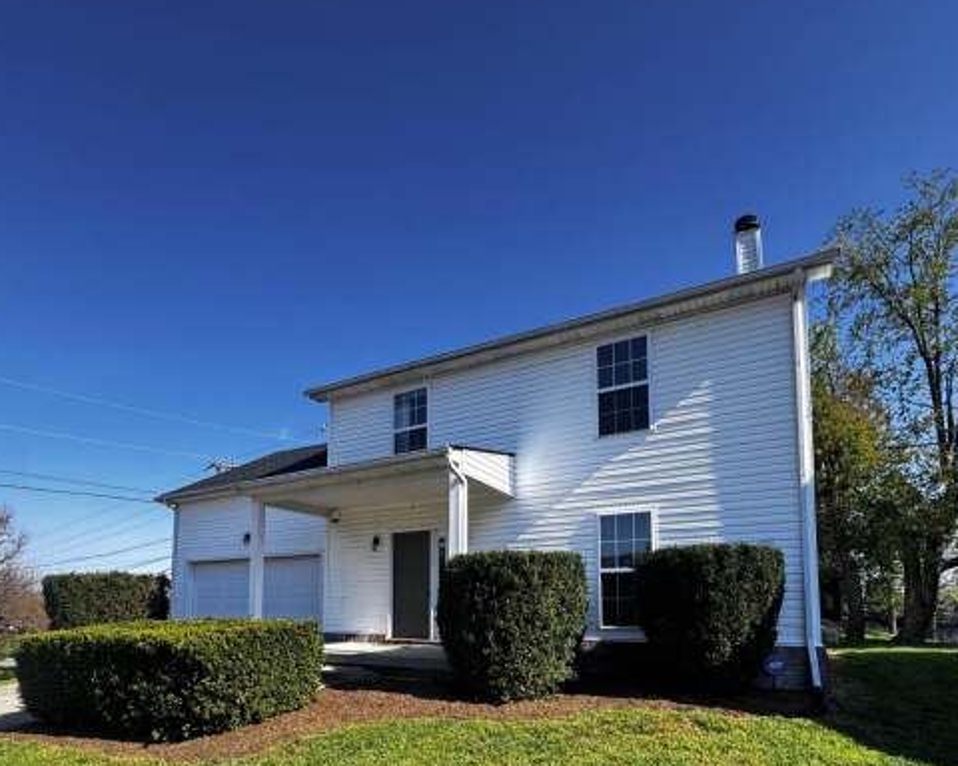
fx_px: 539
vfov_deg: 66.3
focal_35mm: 19
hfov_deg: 83.3
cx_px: 473
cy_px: 577
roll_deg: -0.1
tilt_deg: +4.0
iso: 40
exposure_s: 1/414
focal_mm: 2.22
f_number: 2.2
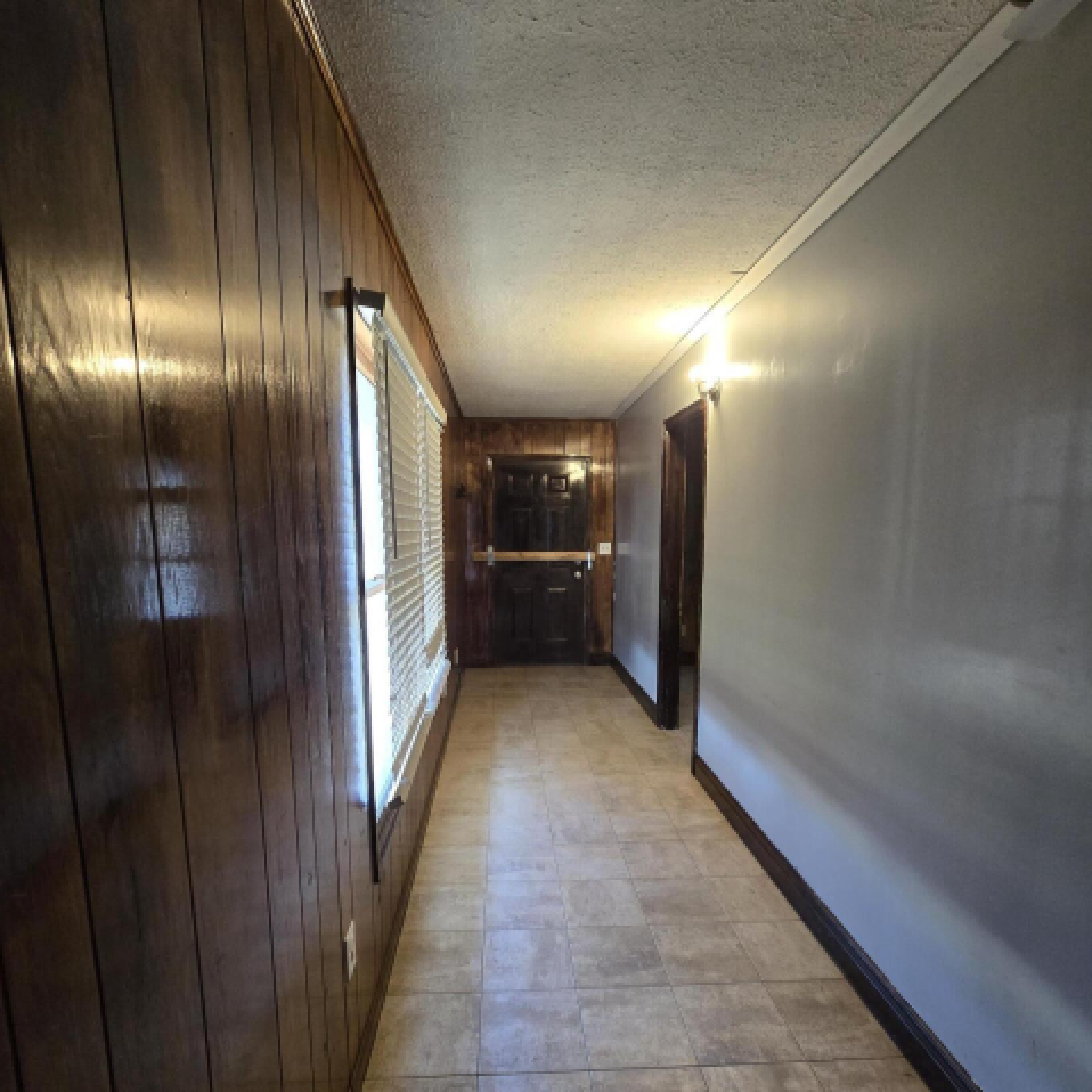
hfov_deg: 87.4
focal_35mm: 16
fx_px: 571
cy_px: 626
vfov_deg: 86.8
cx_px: 529
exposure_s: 1/60
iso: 500
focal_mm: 2.2
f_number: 2.2
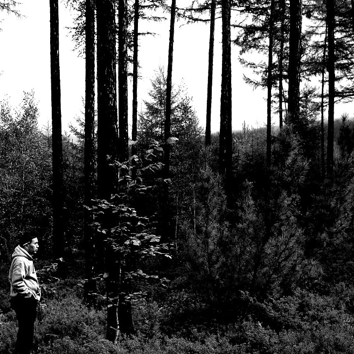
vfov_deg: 25.8
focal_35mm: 66
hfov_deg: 26.0
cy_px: 271
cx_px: 109
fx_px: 761
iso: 100
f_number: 6.3
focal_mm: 21.25
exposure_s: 1/125
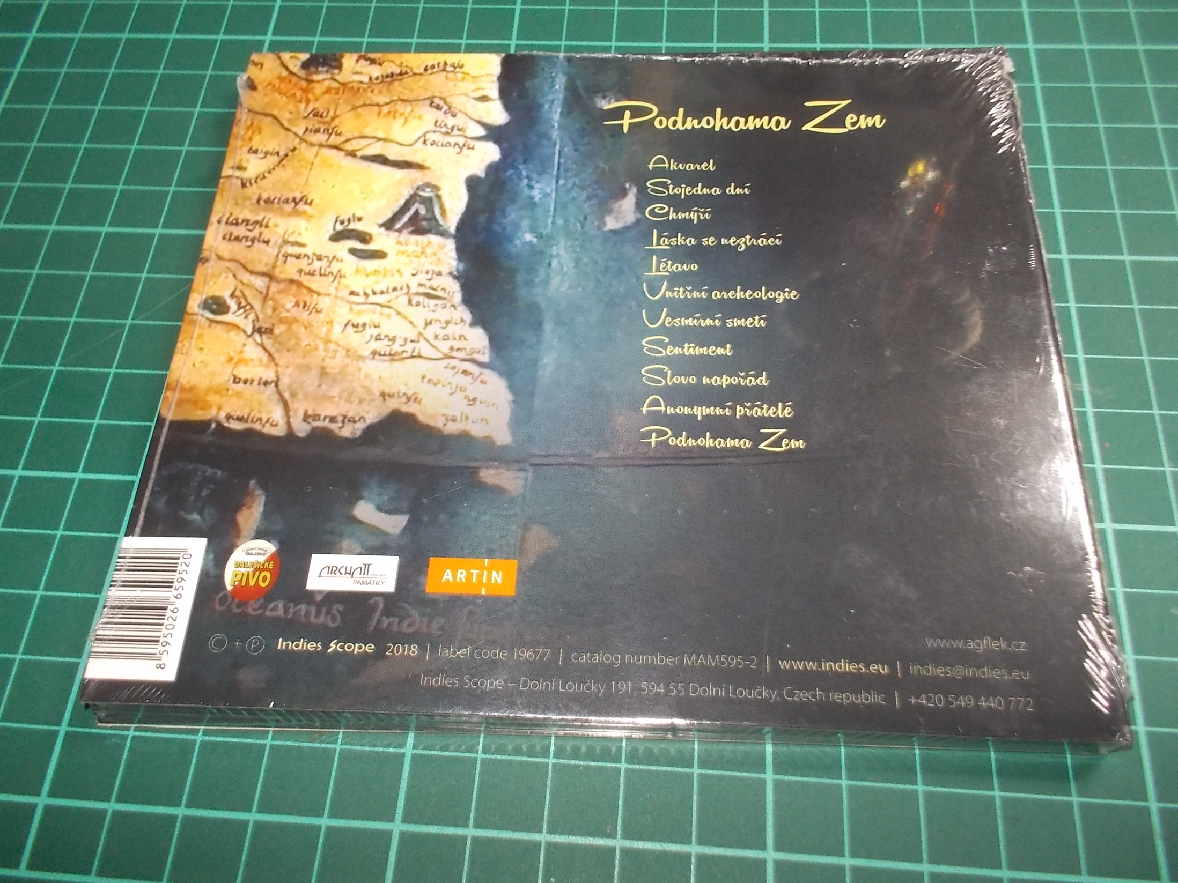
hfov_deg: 60.0
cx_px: 584
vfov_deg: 46.8
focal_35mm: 30
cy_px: 437
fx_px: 1021
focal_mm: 4.1
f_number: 3.3
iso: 200
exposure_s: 1/30
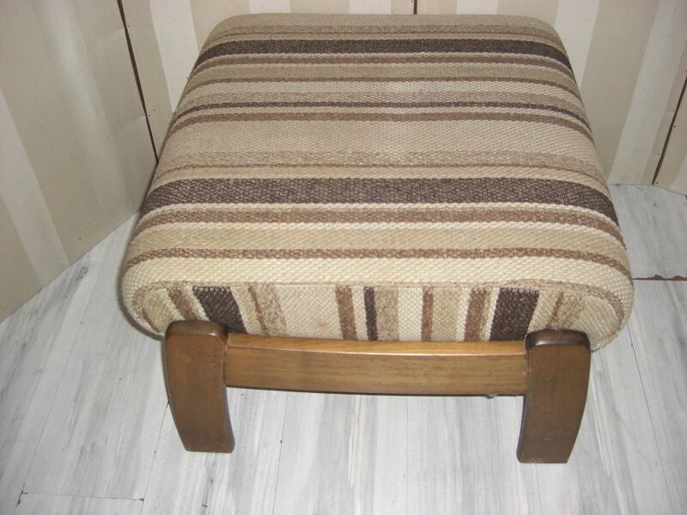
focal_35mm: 38
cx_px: 344
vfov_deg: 37.7
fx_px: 754
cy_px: 258
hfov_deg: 49.0
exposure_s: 1/60
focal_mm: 7.9
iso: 200
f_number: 2.8
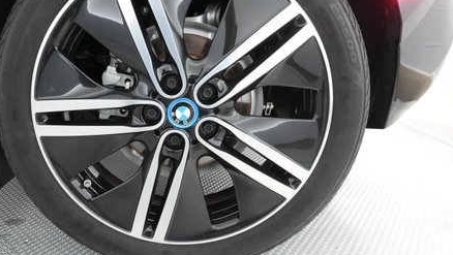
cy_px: 100
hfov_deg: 71.2
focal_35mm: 26
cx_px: 185
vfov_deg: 44.2
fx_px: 312
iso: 8000
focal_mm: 17
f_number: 5
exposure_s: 1/100
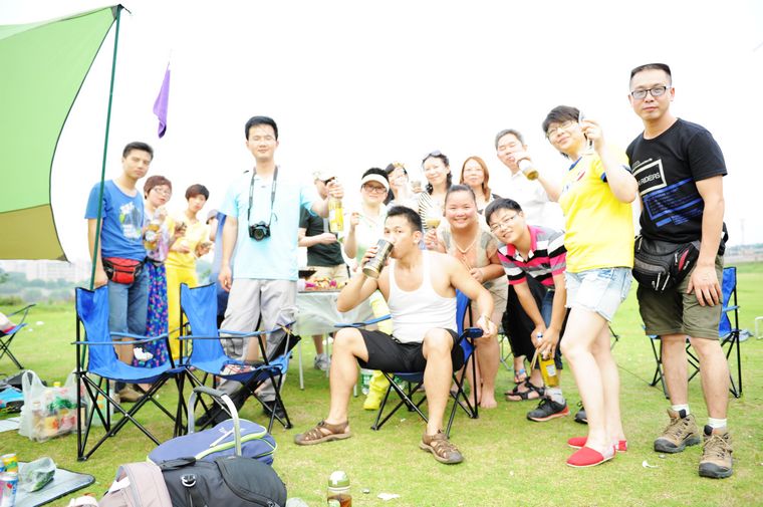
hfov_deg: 63.7
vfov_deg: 44.9
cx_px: 382
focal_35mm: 29
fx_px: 614
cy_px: 254
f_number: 3.2
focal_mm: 29
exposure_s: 1/160
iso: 200
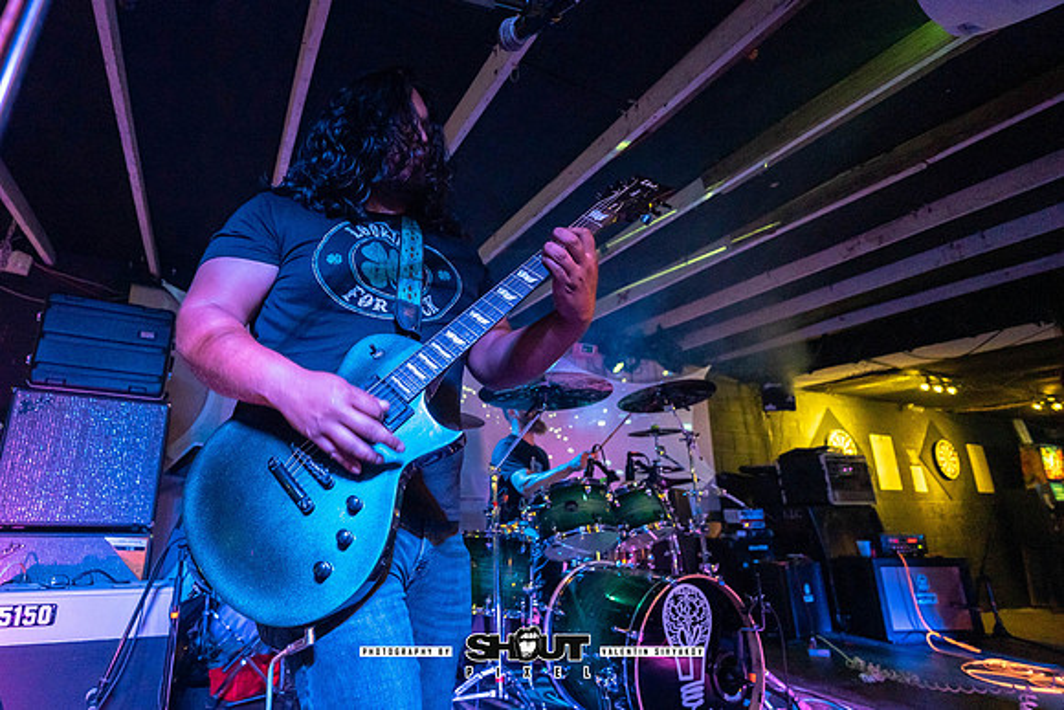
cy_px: 350
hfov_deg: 92.7
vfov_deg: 71.1
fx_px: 497
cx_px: 426
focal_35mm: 17
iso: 3200
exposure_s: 1/250
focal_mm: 14
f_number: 2.8
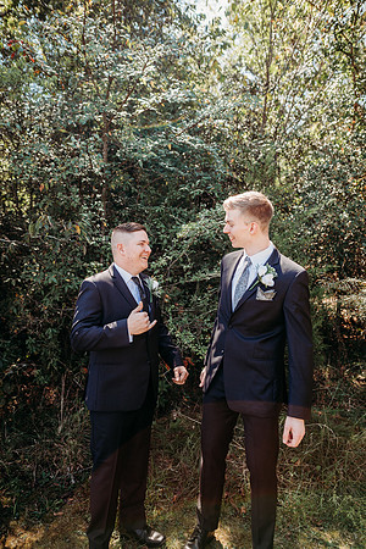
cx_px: 183
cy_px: 274
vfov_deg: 73.7
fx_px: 366
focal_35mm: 24
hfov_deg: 53.1
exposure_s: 1/400
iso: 125
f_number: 2.8
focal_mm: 24
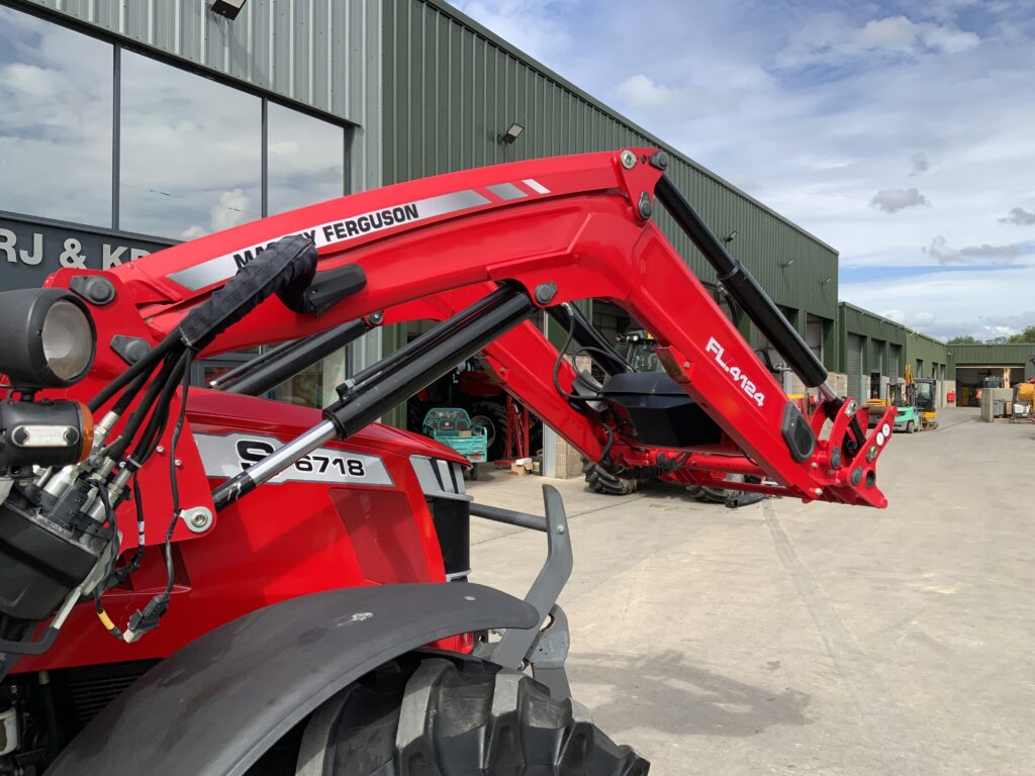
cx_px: 518
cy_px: 388
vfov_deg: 48.2
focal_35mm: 29
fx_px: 867
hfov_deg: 61.7
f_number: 1.8
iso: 16
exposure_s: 1/1311
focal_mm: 3
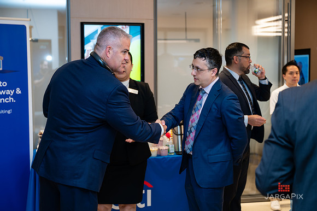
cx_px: 158
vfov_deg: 25.0
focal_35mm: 54
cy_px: 106
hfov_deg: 36.9
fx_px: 475
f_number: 3.2
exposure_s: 1/160
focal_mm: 53
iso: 400
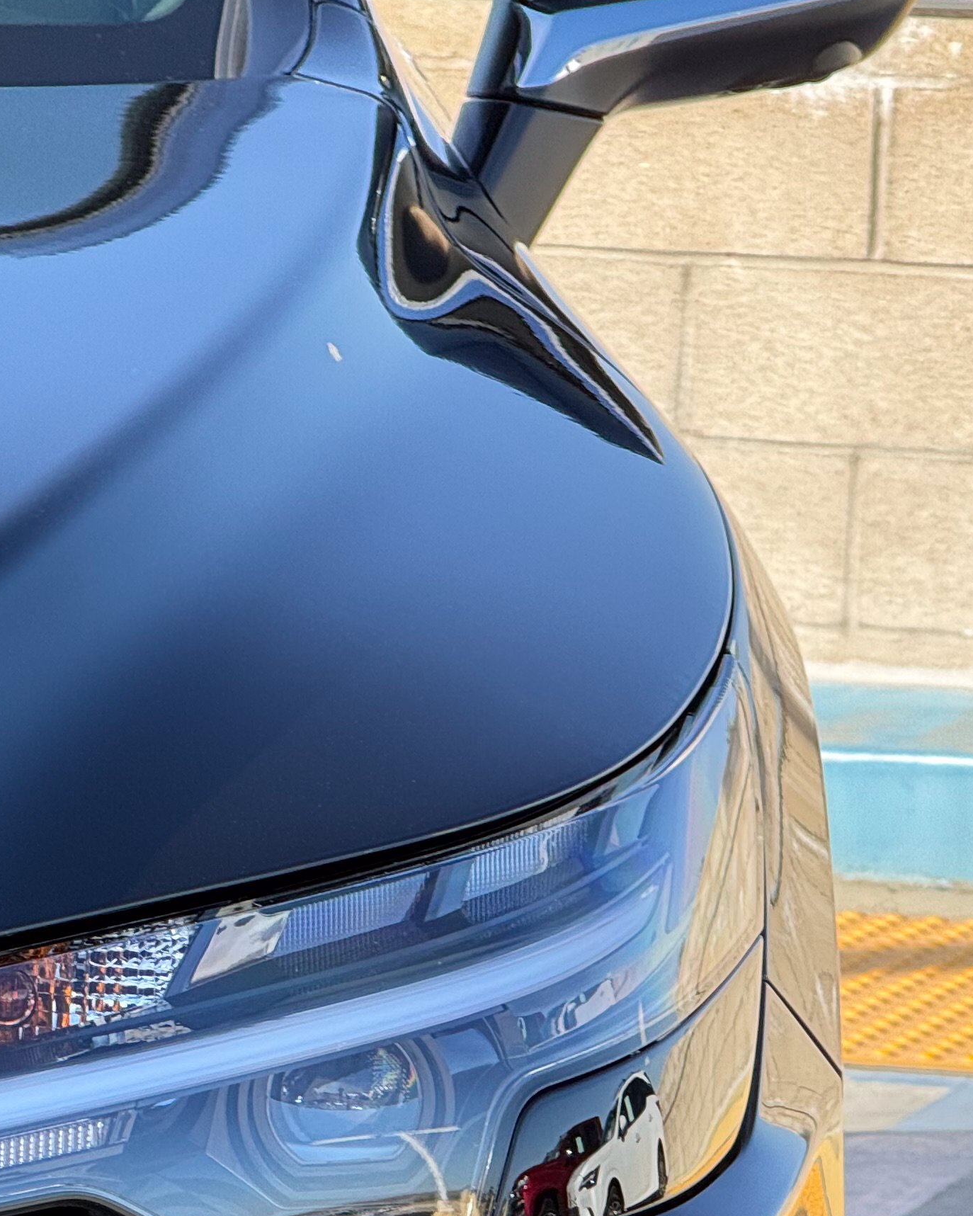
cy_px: 1057
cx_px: -118
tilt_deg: -8.9
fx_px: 9897
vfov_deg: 7.0
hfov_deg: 5.6
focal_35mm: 275
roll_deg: -1.4
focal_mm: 15.66
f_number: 2.8
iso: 64
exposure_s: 1/317
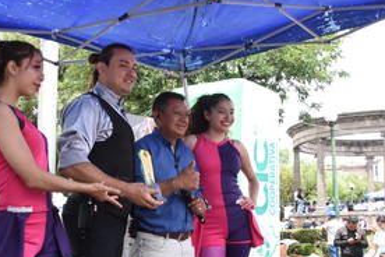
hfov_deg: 40.2
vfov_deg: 27.4
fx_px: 524
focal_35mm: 49
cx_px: 155
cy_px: 170
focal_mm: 18
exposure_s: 1/2500
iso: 1000
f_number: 4
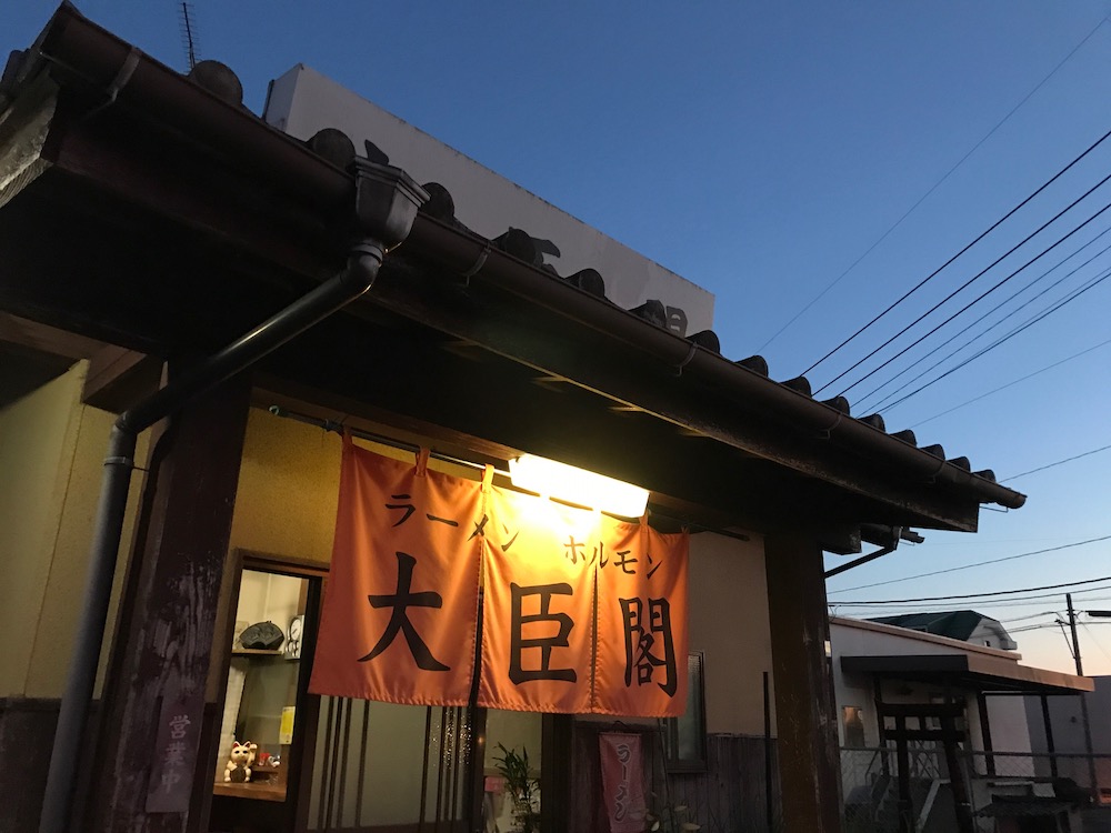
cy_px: 416
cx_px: 556
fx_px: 899
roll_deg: -0.5
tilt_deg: +20.0
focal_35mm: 28
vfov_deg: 49.7
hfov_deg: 63.4
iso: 100
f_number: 1.8
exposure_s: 1/12
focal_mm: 3.99
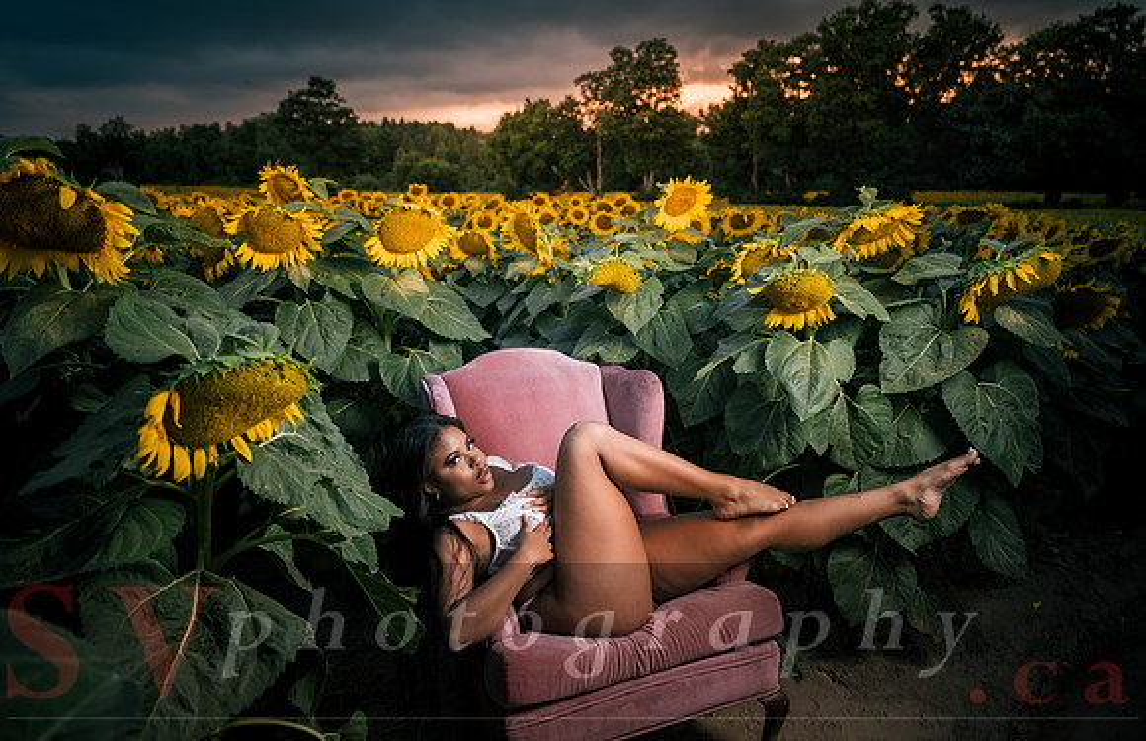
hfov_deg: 73.8
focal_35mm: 24
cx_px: 573
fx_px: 764
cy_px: 382
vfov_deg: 51.7
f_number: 2.8
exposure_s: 1/50
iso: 64
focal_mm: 24
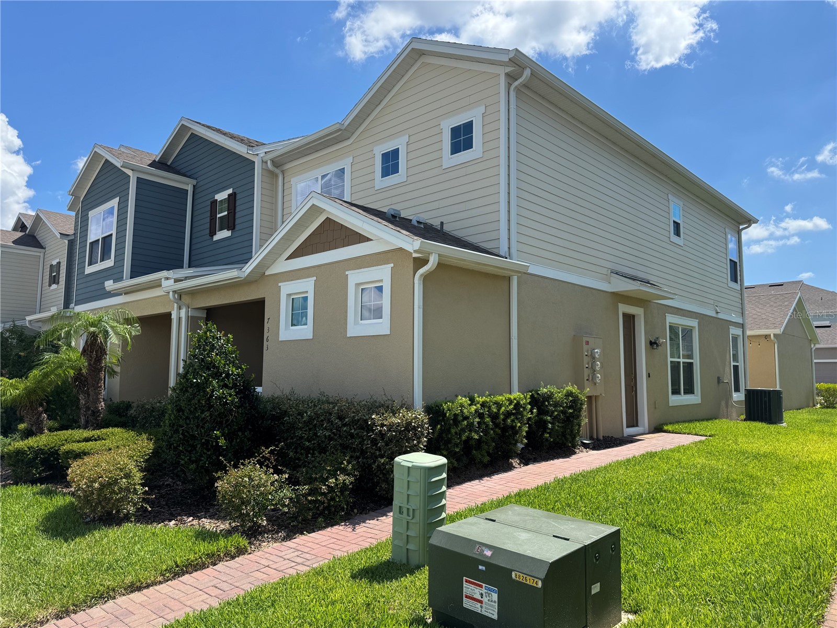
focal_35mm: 24
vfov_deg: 56.8
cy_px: 314
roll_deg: -0.7
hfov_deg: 71.6
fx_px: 580
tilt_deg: +5.7
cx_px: 418
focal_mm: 6.76
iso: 80
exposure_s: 1/3597
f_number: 1.78
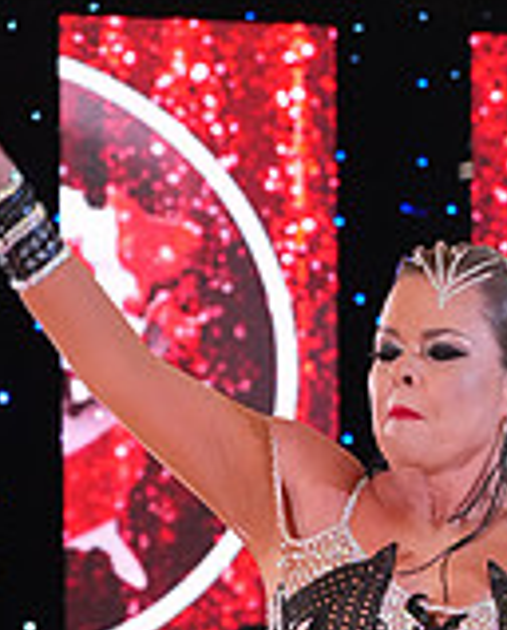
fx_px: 4466
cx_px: 687
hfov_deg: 6.4
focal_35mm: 239
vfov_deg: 7.9
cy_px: 1022
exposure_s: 1/250
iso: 5000
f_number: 5
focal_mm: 70
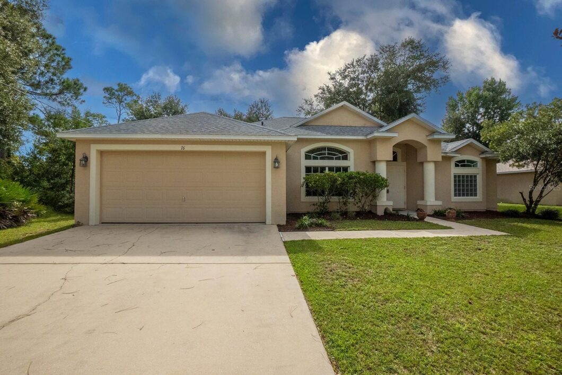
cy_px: 188
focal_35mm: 15
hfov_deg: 100.4
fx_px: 234
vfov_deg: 77.3
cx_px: 281
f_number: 14
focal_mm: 10
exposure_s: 1/8000
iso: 1600
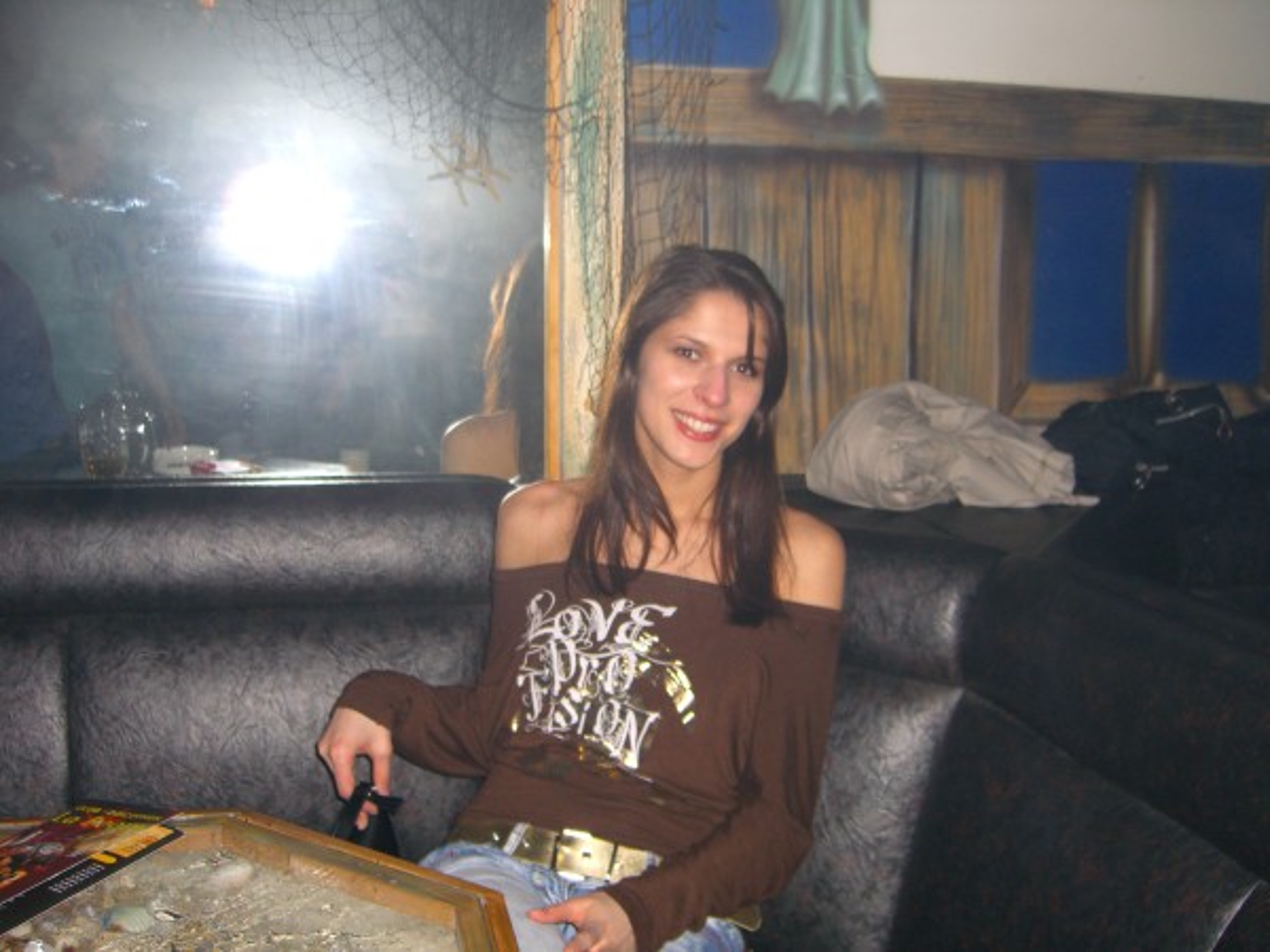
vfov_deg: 37.7
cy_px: 476
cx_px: 635
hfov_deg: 49.0
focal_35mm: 38
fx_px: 1394
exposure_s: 1/60
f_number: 2.8
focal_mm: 7.9
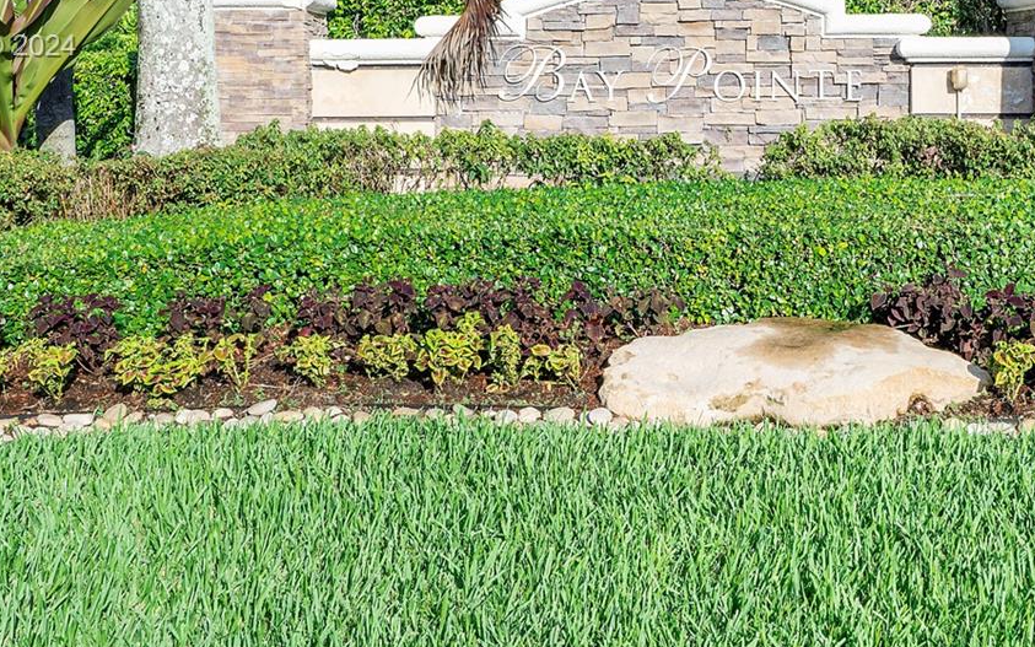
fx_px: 1636
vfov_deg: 21.8
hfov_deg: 34.8
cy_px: 48
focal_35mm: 58
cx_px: 676
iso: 100
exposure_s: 1/160
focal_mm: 20
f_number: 10
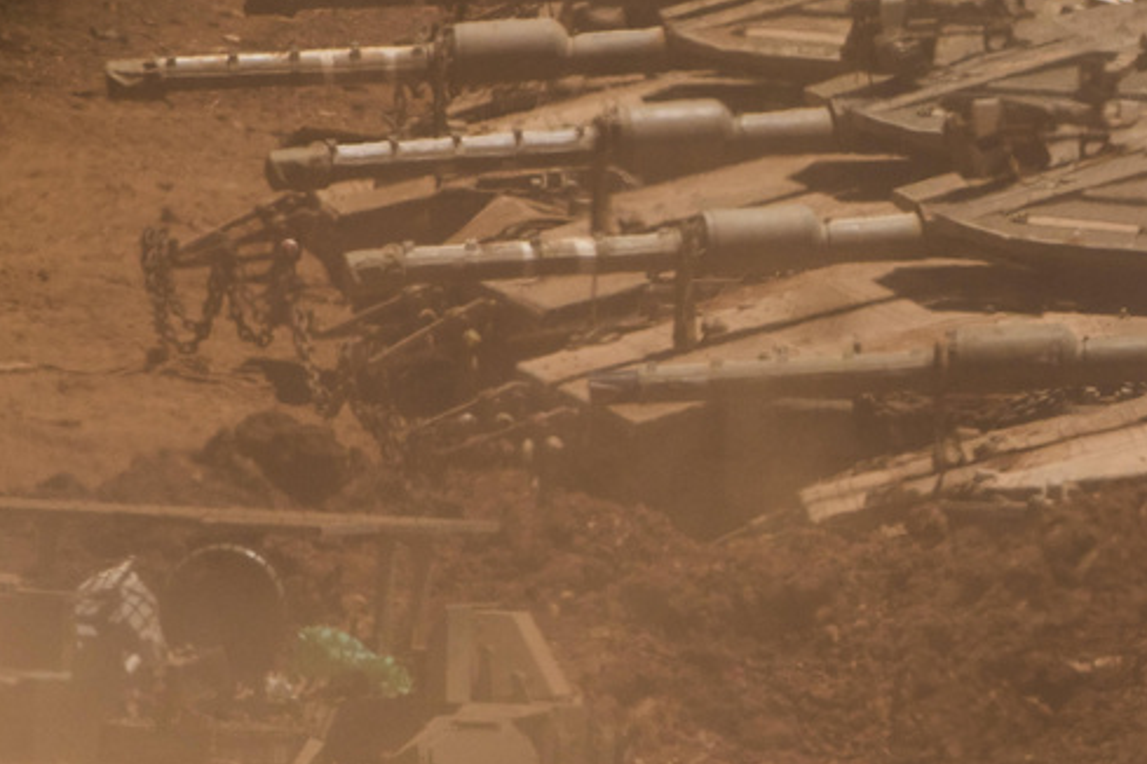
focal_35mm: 1674
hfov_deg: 1.2
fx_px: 53331
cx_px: 1119
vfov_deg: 0.8
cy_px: 691
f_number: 16
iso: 800
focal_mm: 800
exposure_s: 1/1000
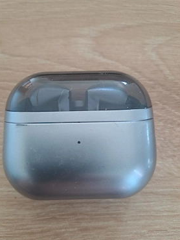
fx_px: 187
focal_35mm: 27
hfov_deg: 51.4
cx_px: 84
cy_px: 127
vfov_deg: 65.2
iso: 100
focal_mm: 4.65
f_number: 1.8
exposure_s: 1/50
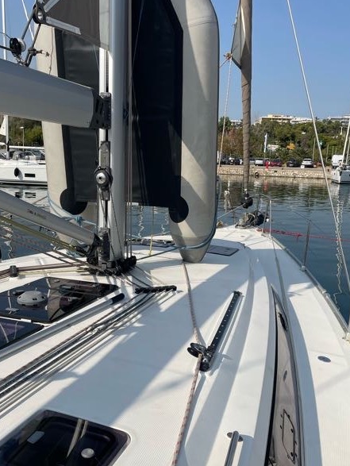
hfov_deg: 38.7
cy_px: 252
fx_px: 498
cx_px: 177
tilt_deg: -10.6
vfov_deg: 50.1
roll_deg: -2.1
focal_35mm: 37
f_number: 1.6
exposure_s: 1/5291
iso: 32
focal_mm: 4.2
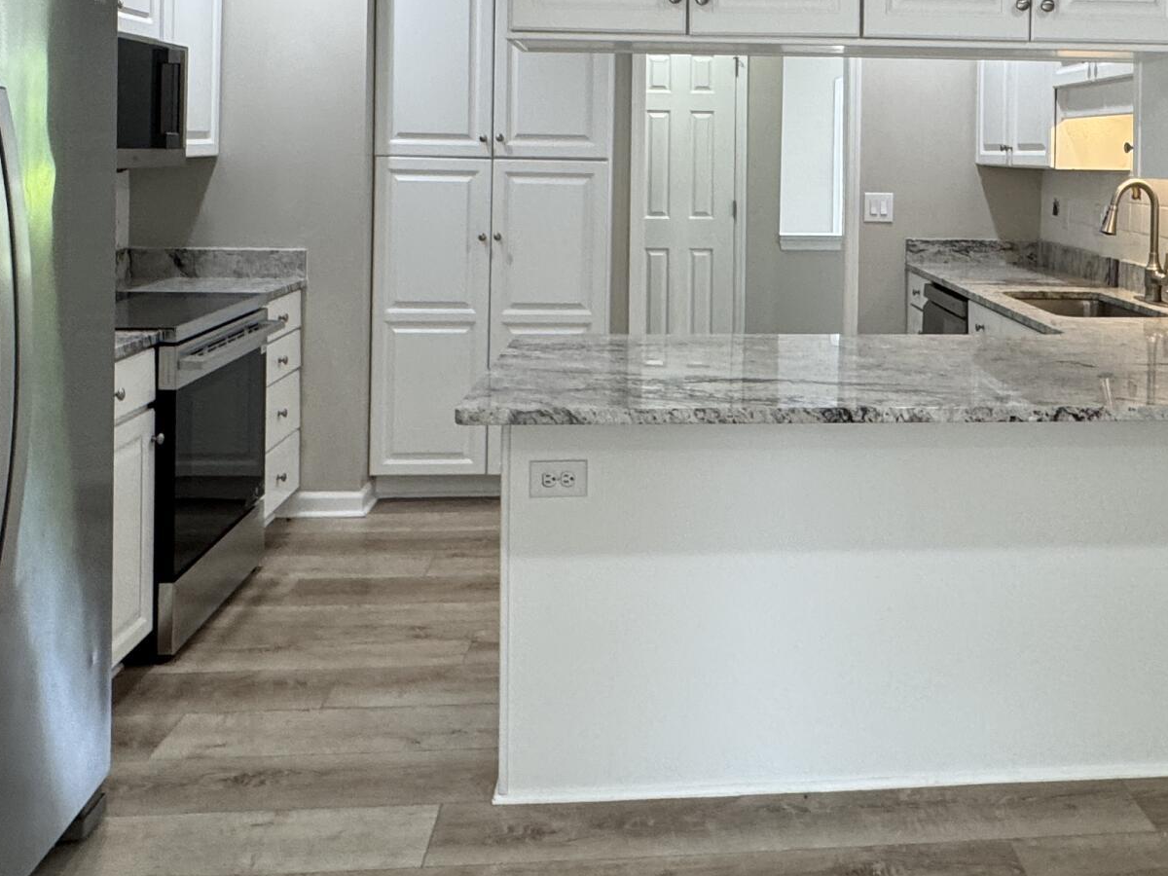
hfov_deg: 51.7
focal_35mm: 35
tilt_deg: -1.4
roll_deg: -1.0
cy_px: 173
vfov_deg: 39.1
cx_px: 768
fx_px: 1181
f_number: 2.2
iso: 200
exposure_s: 1/120
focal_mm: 2.22
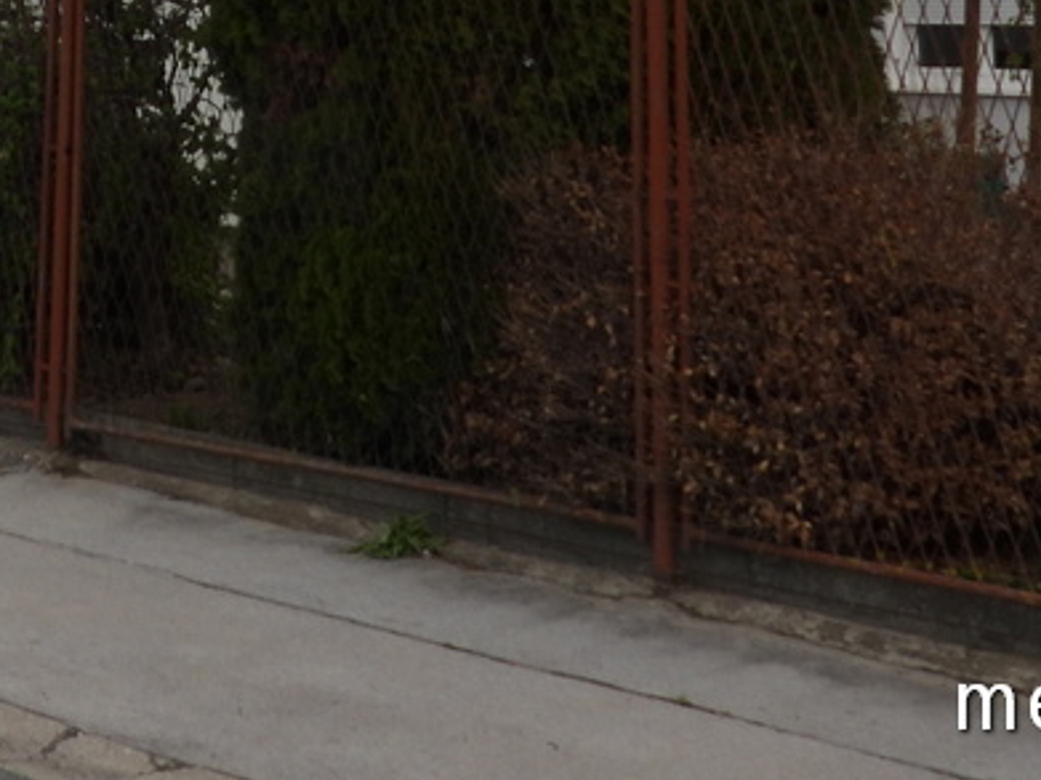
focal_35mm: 92
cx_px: -56
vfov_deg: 14.9
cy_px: -389
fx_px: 2766
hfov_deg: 20.5
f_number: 3.2
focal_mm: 5.4
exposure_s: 1/800
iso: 100
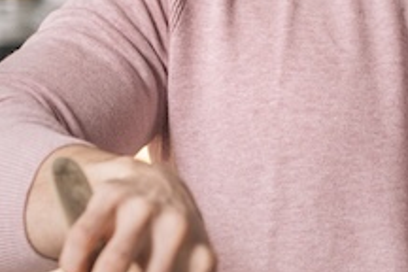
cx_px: 844
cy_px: 42
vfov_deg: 4.7
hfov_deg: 6.8
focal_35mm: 290
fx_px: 3286
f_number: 1.8
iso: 640
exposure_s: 1/320
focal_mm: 50
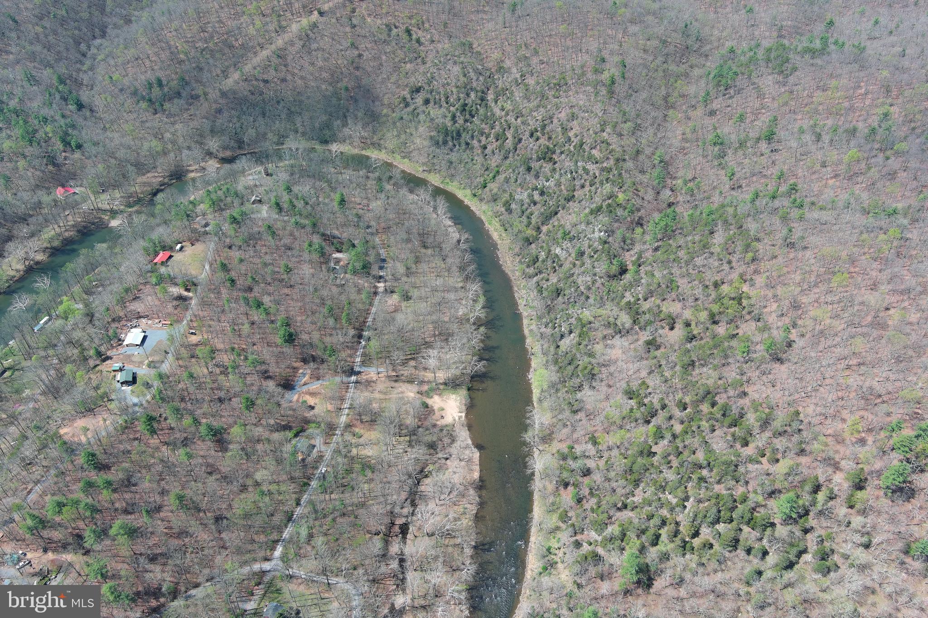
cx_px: 464
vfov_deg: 45.0
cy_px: 309
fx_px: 747
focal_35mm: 29
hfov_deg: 63.7
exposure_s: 1/608
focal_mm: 10.57
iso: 100
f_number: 2.8
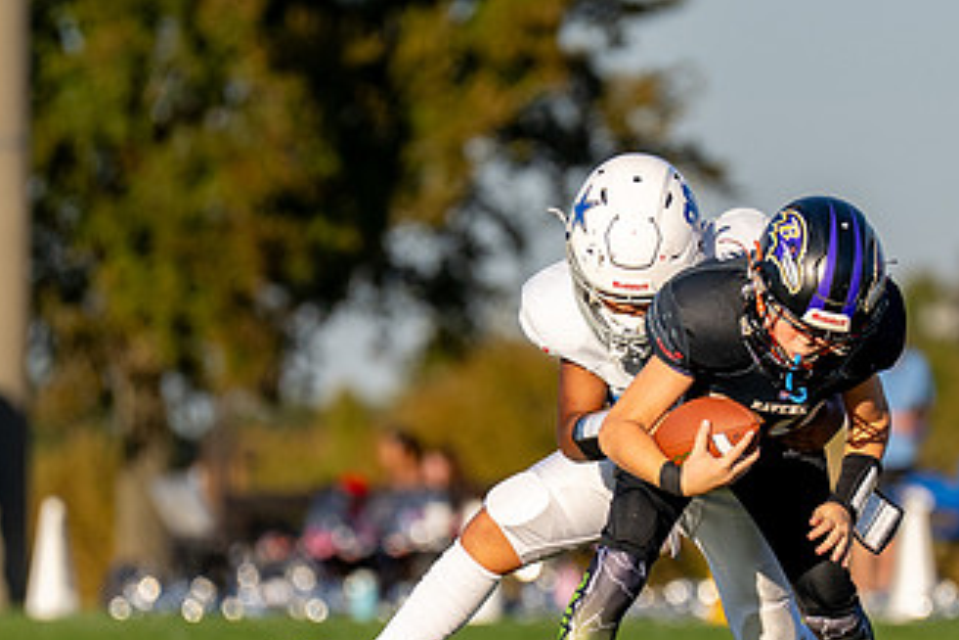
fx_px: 16914
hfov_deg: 3.2
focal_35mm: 635
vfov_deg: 2.2
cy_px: 437
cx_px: 598
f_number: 2.8
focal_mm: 200
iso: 200
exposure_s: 1/4000
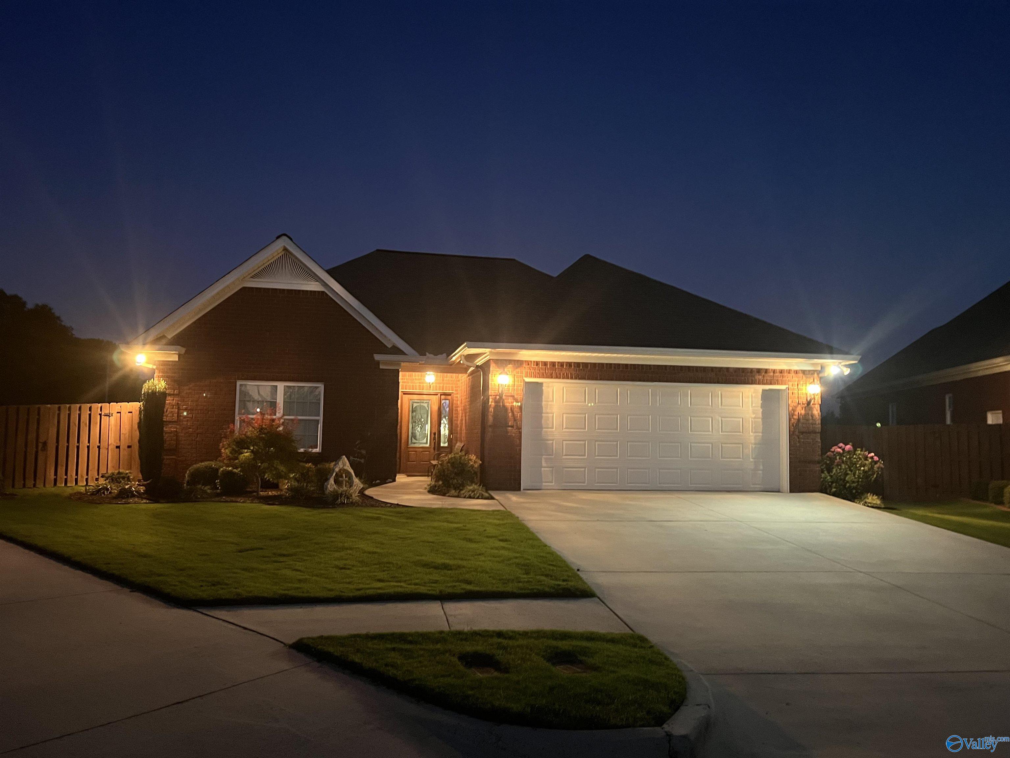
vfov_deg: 53.1
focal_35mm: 26
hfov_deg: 67.3
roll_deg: -0.3
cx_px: 505
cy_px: 379
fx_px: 759
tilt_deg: +2.8
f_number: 1.5
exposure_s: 1/30
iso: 800
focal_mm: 5.7
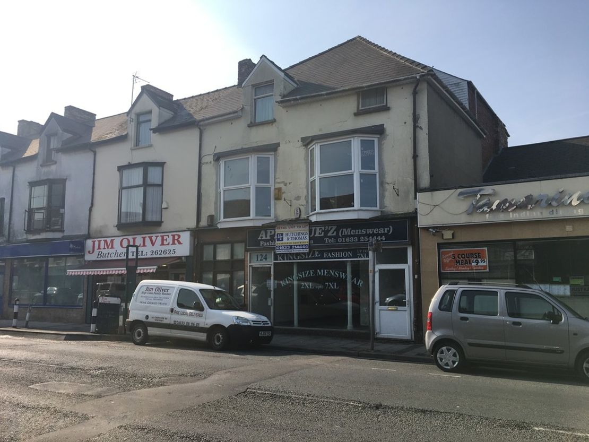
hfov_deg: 61.6
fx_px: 494
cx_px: 294
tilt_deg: +7.4
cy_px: 221
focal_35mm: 29
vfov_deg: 48.2
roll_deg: +0.0
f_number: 2.2
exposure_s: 1/1282
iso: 25
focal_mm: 4.15
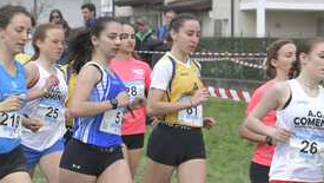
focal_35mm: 187
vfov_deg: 6.5
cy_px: 133
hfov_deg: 11.5
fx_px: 1607
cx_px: 229
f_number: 5
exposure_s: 1/2000
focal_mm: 48
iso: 500
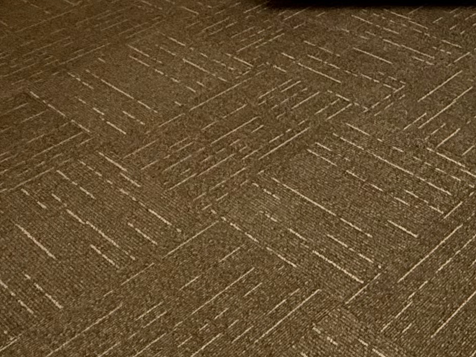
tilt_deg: -1.7
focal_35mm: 61
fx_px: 839
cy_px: -360
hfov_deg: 27.1
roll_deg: +0.1
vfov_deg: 17.3
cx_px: 605
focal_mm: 2.22
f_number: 2.2
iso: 250
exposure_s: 1/60
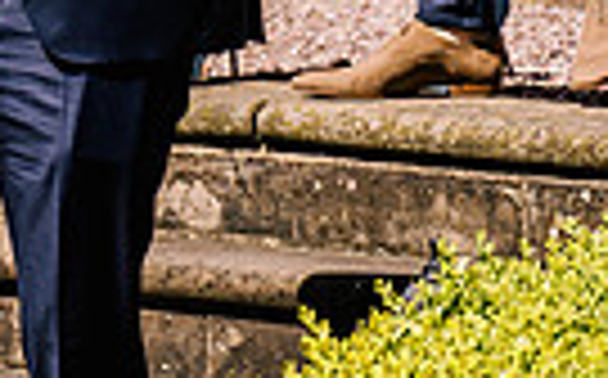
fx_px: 5875
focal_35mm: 355
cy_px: -439
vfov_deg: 3.6
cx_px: -162
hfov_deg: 5.9
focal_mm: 81
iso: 160
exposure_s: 1/800
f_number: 5
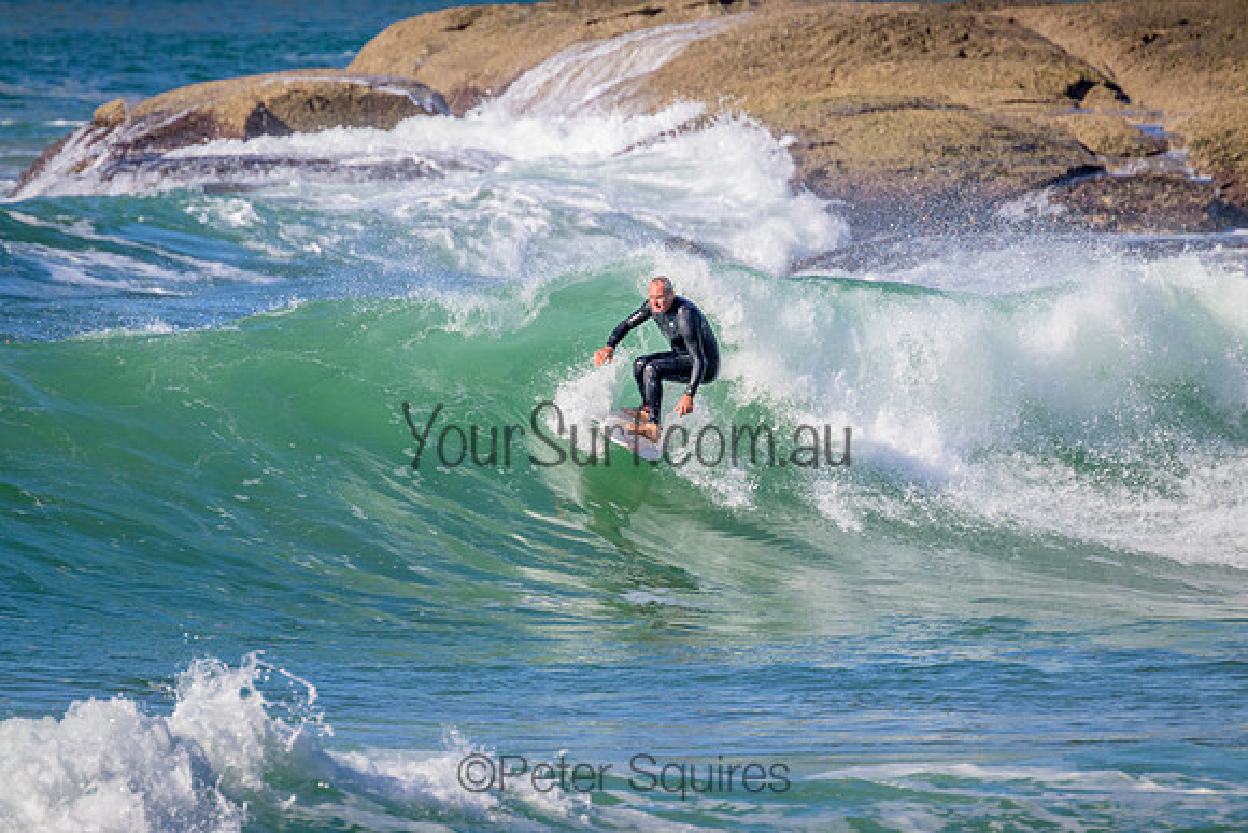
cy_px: 416
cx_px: 624
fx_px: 27739
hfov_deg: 2.6
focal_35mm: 800
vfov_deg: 1.7
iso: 1400
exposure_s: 1/2000
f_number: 11
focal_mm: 800
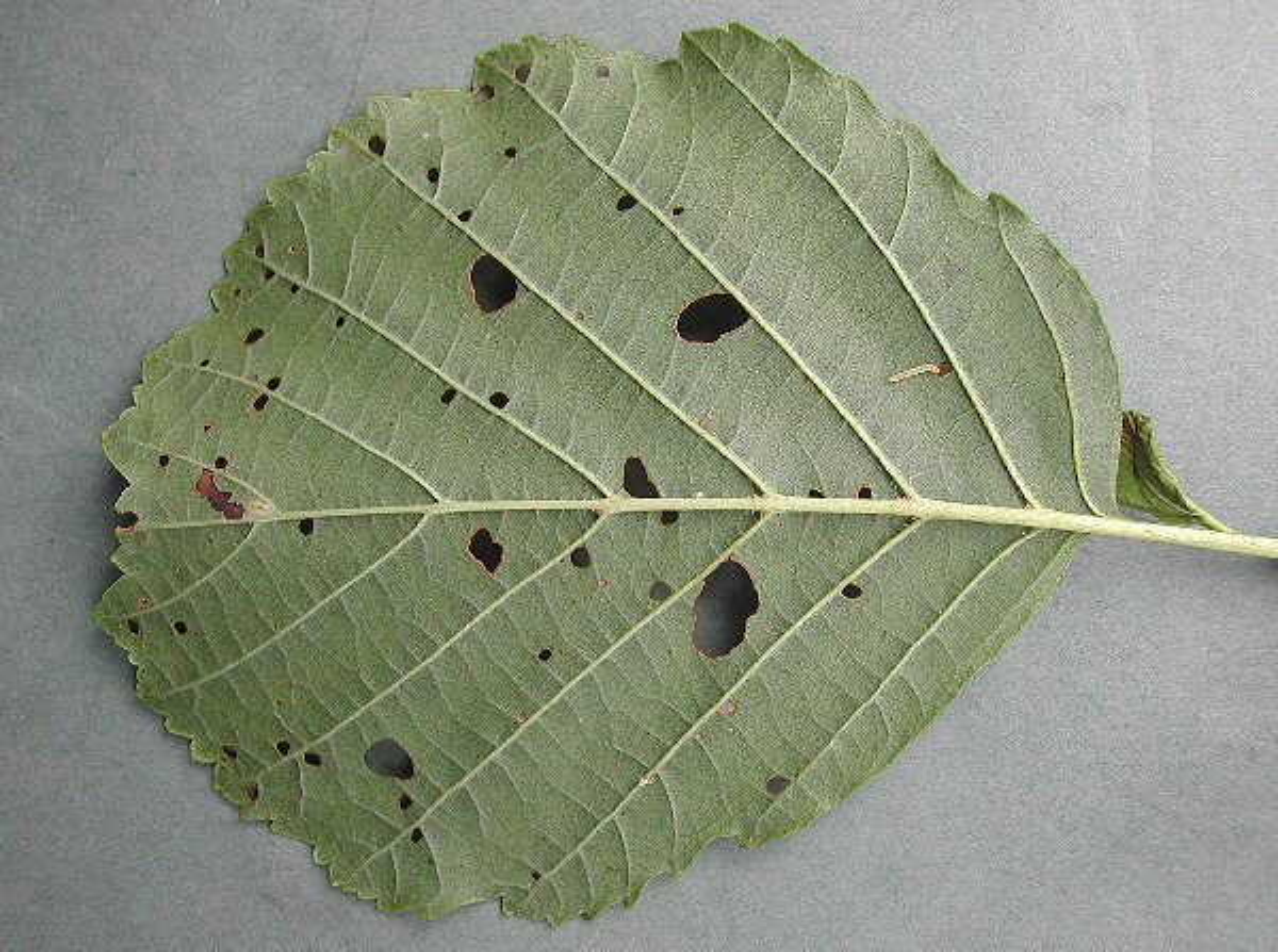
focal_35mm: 38
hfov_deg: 49.1
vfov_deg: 37.6
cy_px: 476
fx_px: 1400
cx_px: 639
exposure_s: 1/98.7
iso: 100
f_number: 2.8
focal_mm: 8
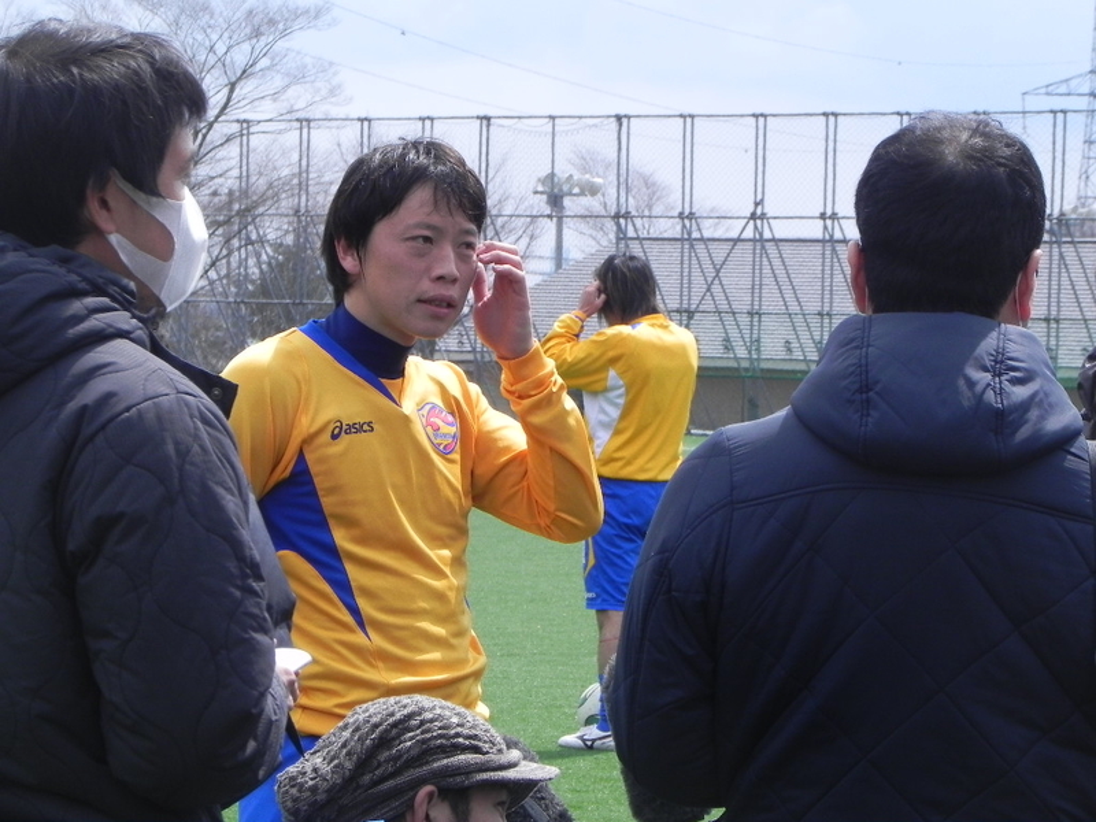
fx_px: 6712
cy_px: 411
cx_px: 548
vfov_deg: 7.0
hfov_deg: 9.3
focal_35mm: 212
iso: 160
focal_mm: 37.7
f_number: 7.1
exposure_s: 1/367
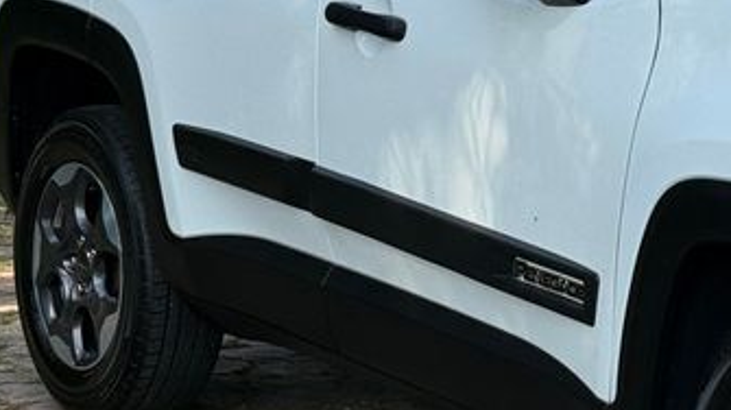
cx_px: 888
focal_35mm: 160
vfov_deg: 7.6
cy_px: 242
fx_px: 3100
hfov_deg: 13.1
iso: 64
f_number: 1.78
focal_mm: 6.76
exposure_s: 1/1575
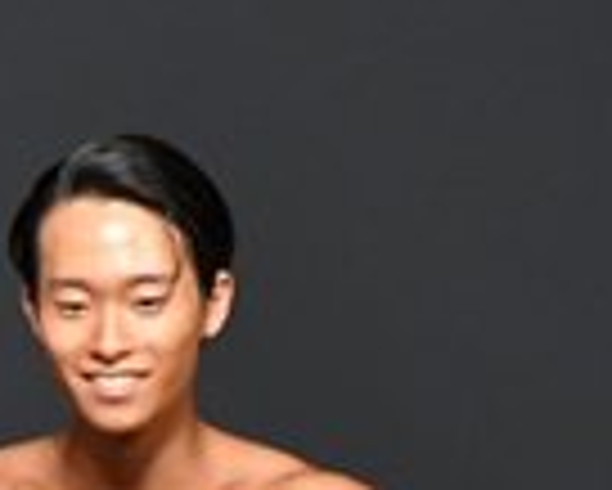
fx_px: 33315
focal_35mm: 1838
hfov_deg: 1.1
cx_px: -506
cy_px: 1079
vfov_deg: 0.8
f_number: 5.6
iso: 2500
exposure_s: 1/400
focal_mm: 230
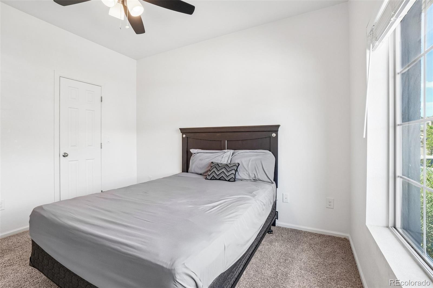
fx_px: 180
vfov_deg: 77.3
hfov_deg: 100.4
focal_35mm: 15
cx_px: 216
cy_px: 144
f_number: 8
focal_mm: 10
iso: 400
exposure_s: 1/30
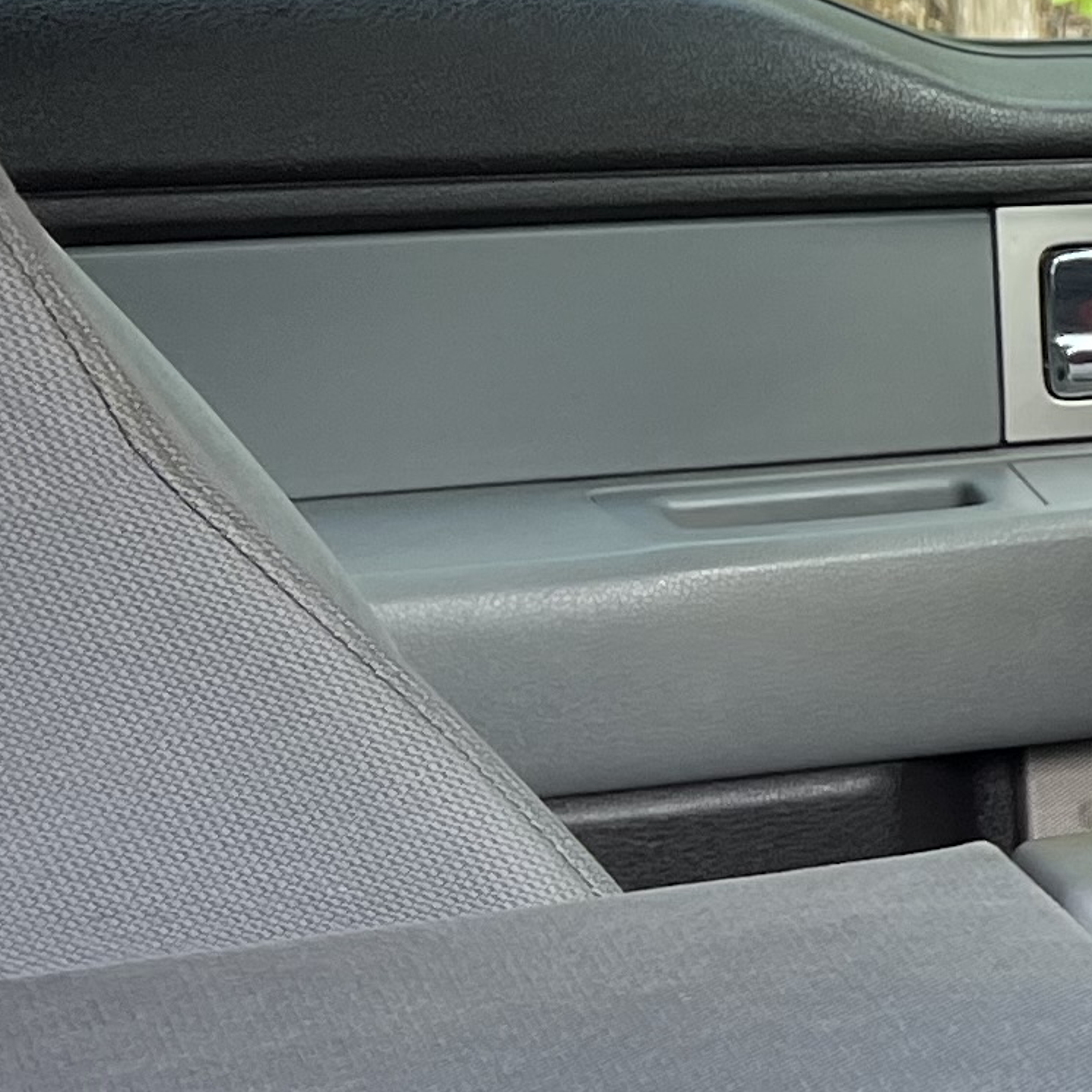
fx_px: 4426
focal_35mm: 124
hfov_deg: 11.3
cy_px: 428
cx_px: 2750
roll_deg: +0.6
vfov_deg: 14.1
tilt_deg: -5.0
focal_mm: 5.7
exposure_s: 1/121
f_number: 1.5
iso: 64
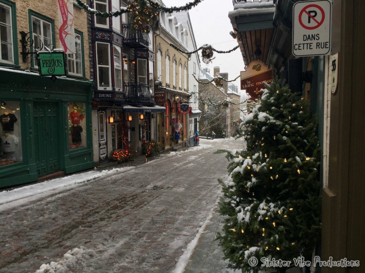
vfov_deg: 48.2
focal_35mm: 29
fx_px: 306
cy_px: 136
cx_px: 182
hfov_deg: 61.7
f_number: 2.2
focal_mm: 4.15
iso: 32
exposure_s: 1/273
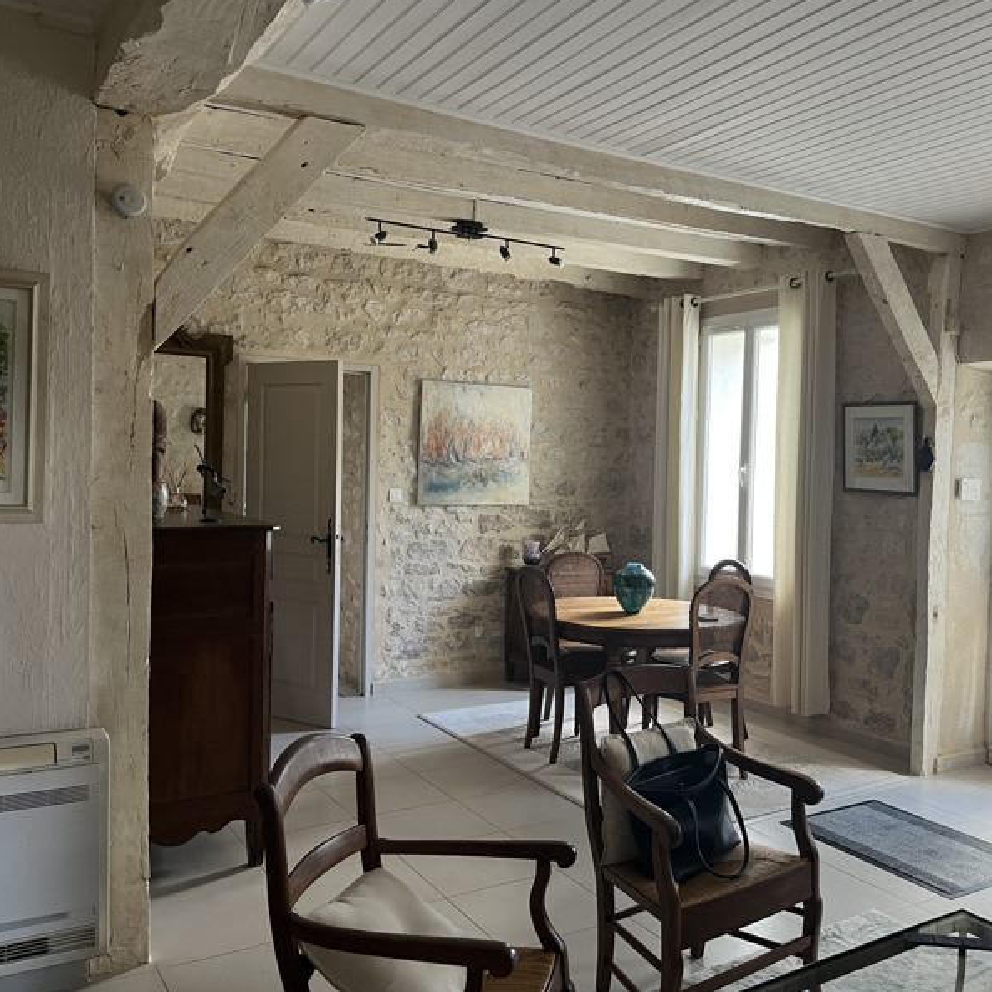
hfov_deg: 51.6
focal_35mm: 31
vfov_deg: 52.5
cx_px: 661
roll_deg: -0.9
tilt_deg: -1.3
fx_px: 1005
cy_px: 493
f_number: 1.6
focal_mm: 5.1
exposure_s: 1/71
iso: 125
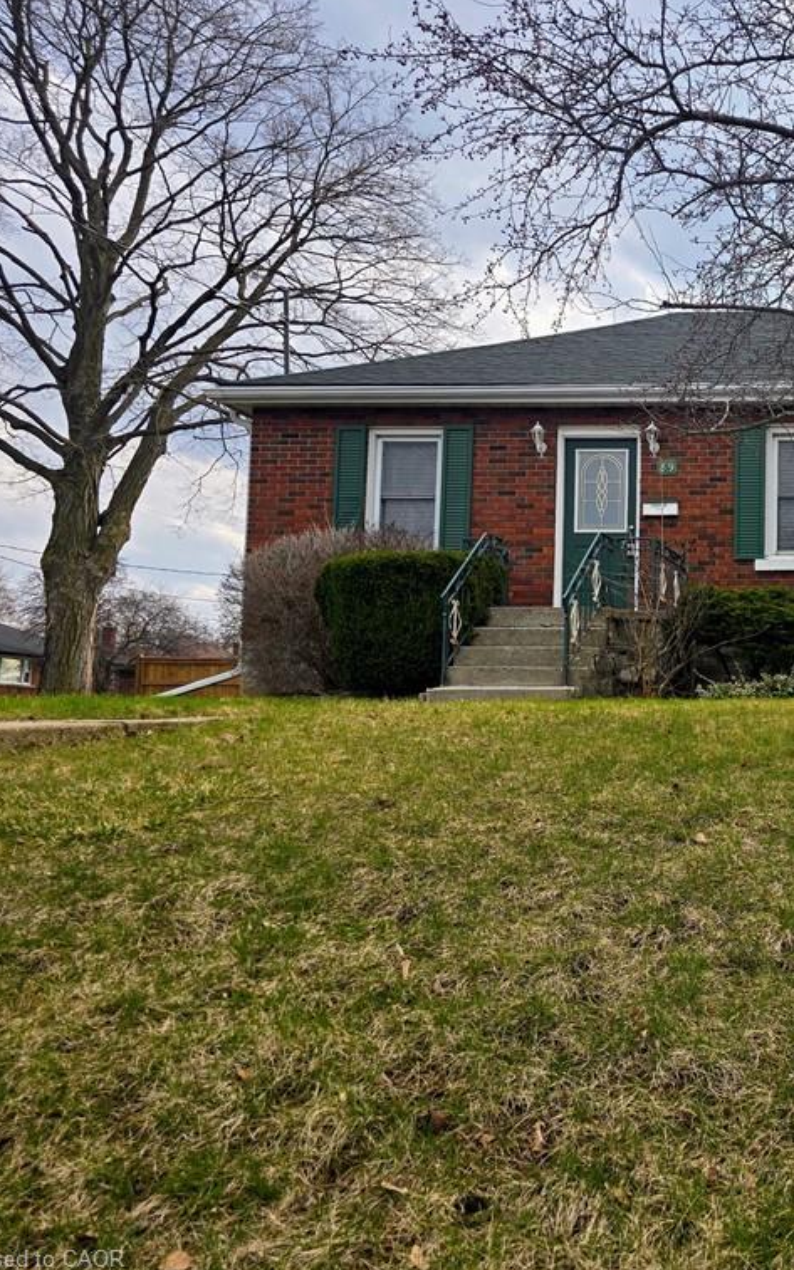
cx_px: 796
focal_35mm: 33
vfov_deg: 58.1
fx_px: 1143
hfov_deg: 34.8
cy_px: 631
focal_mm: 6.3
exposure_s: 1/274
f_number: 1.7
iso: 12
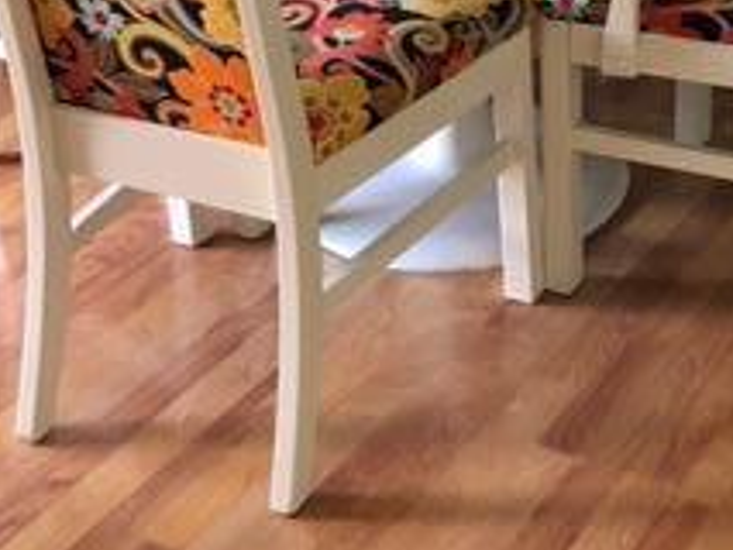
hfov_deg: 22.7
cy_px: -409
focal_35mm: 84
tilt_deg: -9.7
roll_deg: +2.6
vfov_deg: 15.4
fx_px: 1780
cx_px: 654
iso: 100
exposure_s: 1/11
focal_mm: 3.99
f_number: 1.8
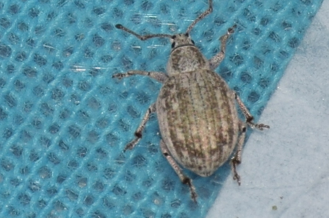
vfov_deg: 6.5
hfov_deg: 9.8
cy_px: 109
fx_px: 1915
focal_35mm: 210
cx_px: 164
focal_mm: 140
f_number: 13
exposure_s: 1/160
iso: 100
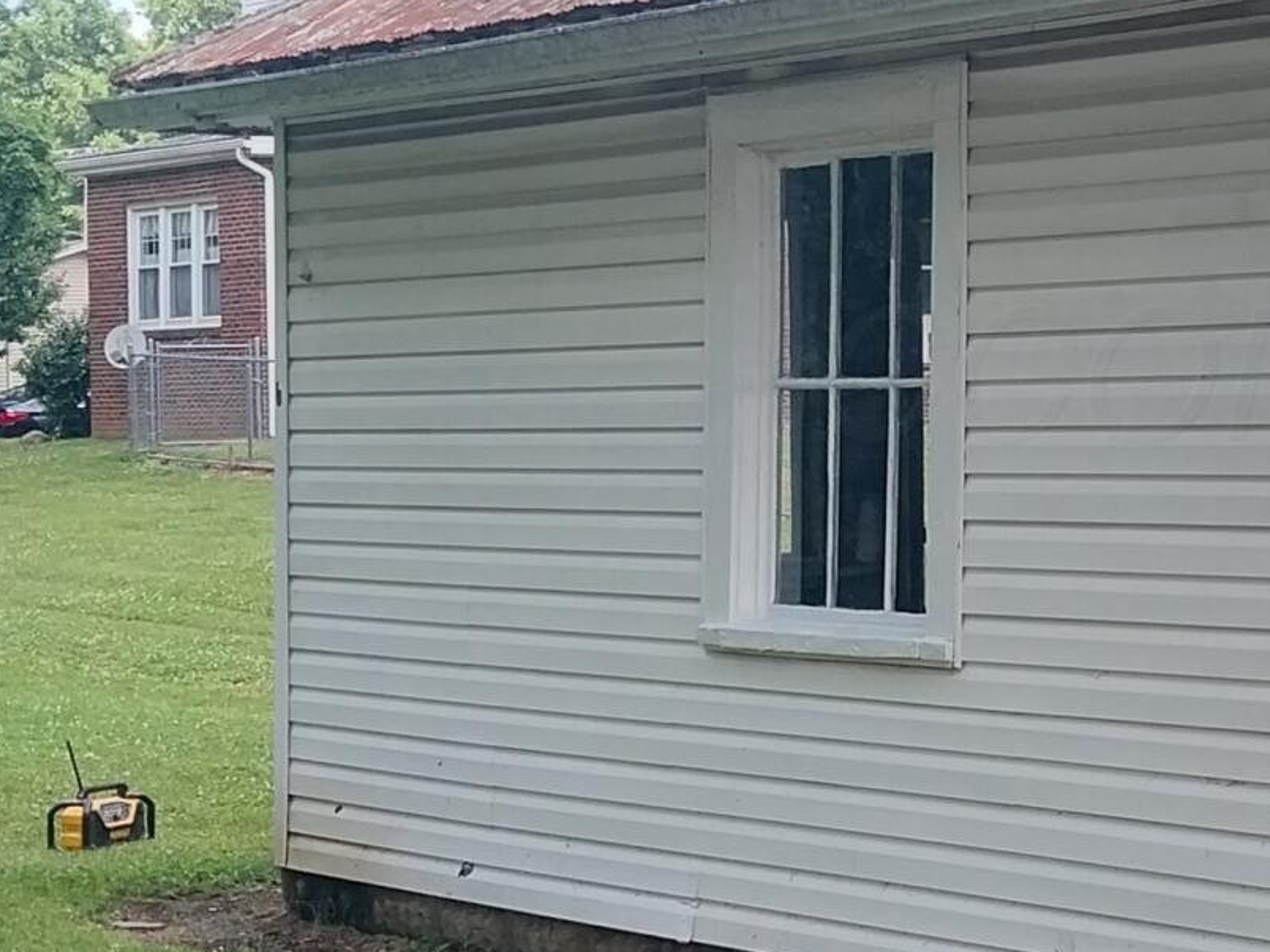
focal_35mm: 97
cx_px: 1298
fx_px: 3559
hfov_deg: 19.6
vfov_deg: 15.2
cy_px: 373
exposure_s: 1/141
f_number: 1.8
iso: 20
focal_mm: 4
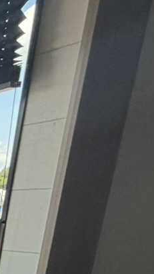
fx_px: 552
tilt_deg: -17.5
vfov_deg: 23.1
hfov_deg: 10.4
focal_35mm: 76
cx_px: -328
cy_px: 400
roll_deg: +0.8
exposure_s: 1/121
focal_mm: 2.22
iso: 80
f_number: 2.2
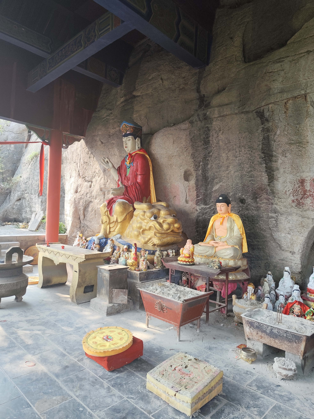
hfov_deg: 58.9
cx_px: 157
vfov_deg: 73.9
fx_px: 278
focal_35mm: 23
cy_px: 210
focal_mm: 6.14
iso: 64
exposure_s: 1/100
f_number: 1.65
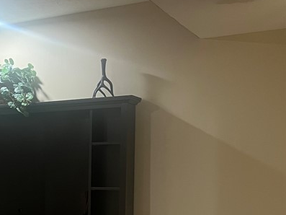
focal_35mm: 67
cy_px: 175
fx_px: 554
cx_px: -82
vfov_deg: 21.6
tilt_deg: -2.5
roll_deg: +0.7
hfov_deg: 25.2
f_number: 1.5
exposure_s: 1/60
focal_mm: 5.7
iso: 200
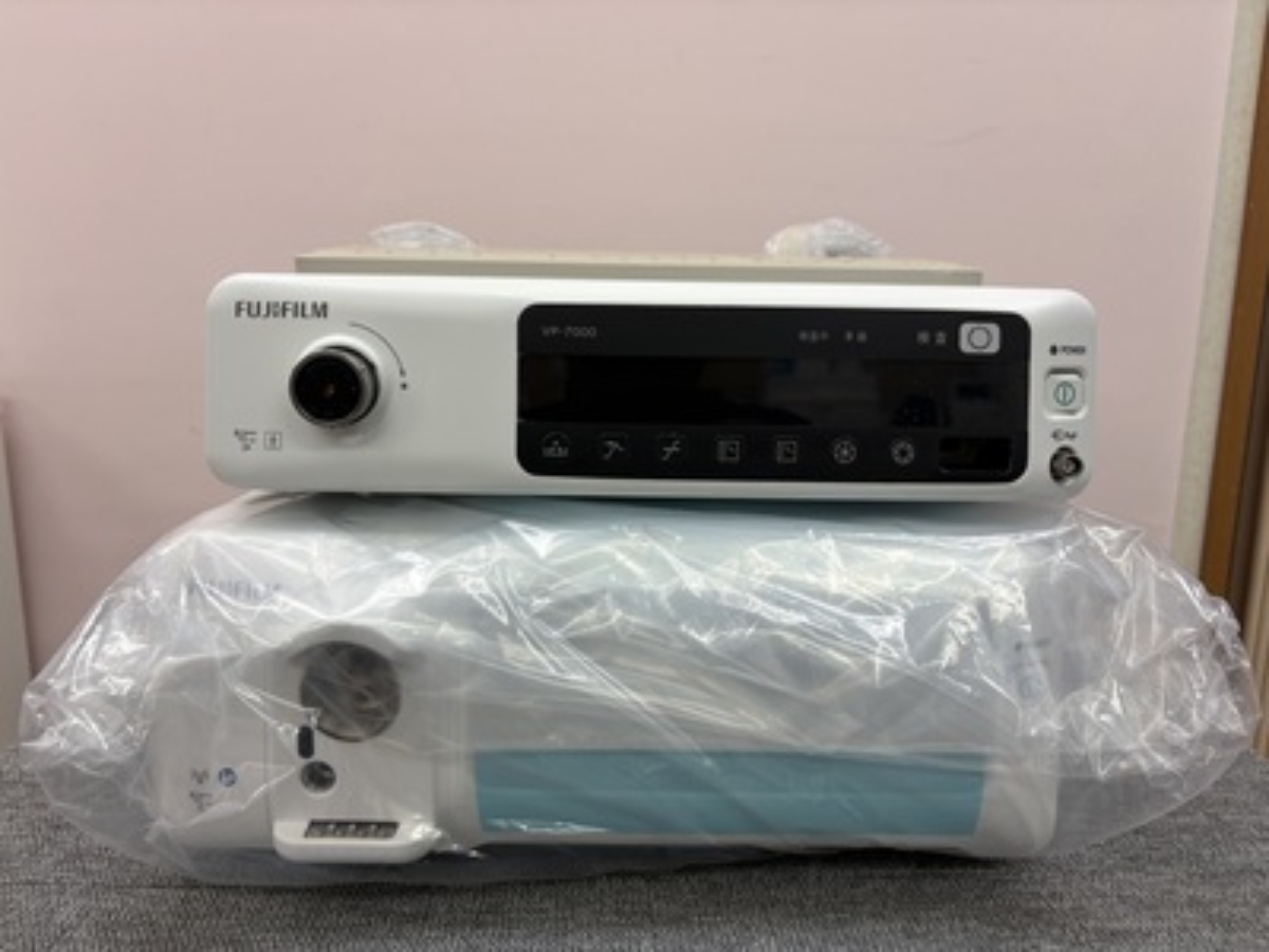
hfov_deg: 67.3
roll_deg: -0.5
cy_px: 476
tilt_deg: -10.9
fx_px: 953
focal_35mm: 26
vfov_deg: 53.1
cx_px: 634
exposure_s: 1/121
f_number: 1.6
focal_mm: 5.96
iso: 32
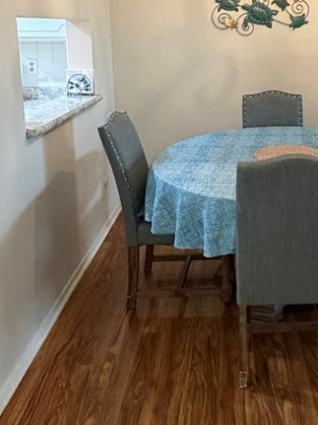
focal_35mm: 39
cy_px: 102
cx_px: 288
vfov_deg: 46.0
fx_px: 478
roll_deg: -0.8
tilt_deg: -8.9
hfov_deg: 34.6
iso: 640
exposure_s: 1/60
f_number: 2.2
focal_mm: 2.22
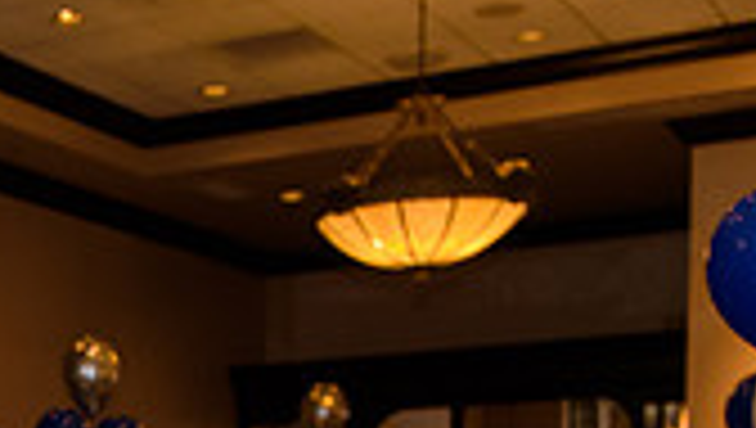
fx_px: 1887
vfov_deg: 11.8
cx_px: -86
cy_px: 804
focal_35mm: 94
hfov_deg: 21.4
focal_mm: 26
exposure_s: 1/125
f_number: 3.2
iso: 1600
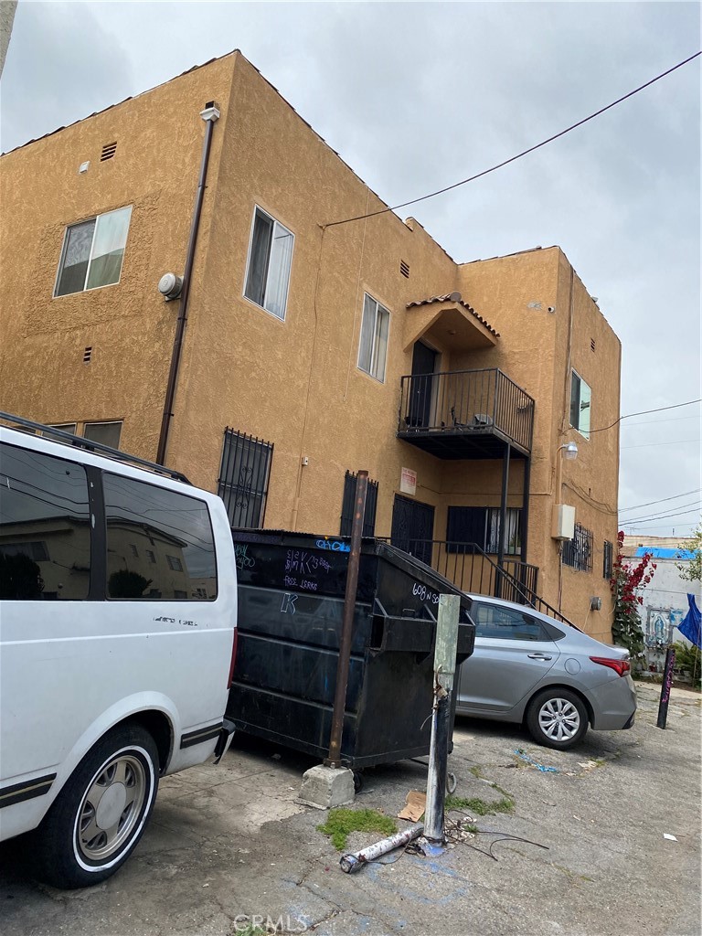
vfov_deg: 67.3
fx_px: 703
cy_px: 468
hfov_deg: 53.1
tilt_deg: +12.3
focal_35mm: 26
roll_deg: -4.9
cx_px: 351
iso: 32
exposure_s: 1/2890
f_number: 1.8
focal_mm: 4.25
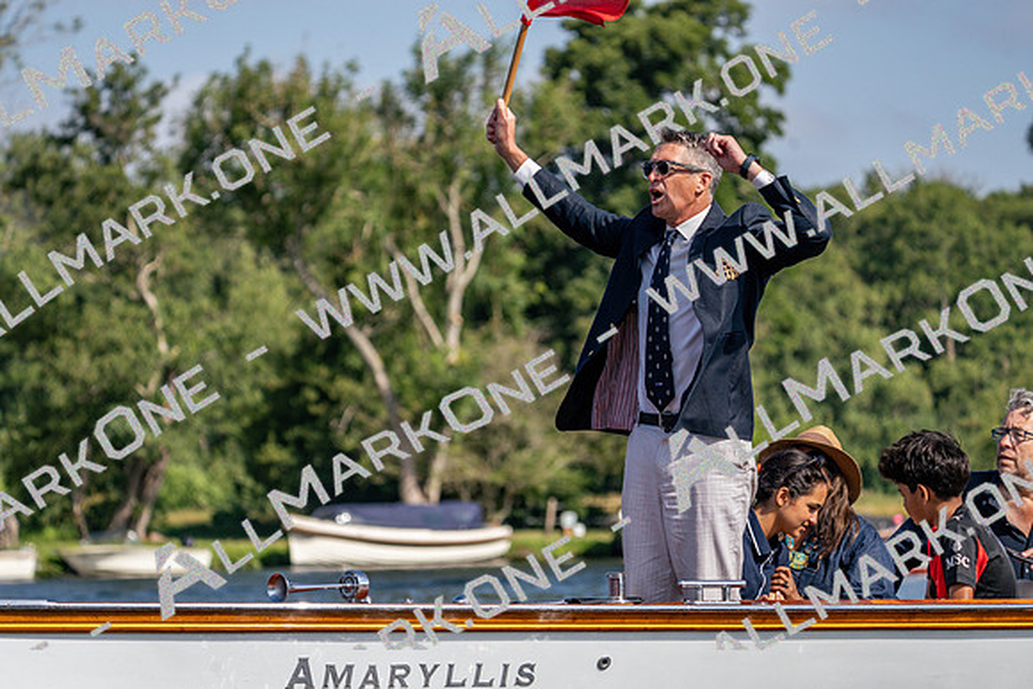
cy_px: 344
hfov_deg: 10.3
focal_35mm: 200
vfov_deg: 6.9
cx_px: 516
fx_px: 5740
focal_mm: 200
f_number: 5.6
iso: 320
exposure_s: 1/1600
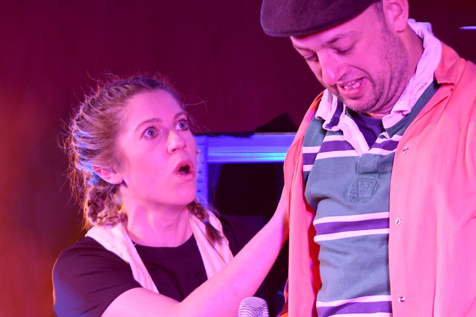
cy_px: 197
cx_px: 277
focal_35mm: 449
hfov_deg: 4.6
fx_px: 5936
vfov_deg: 3.1
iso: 2000
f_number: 7.1
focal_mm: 200
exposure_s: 1/100
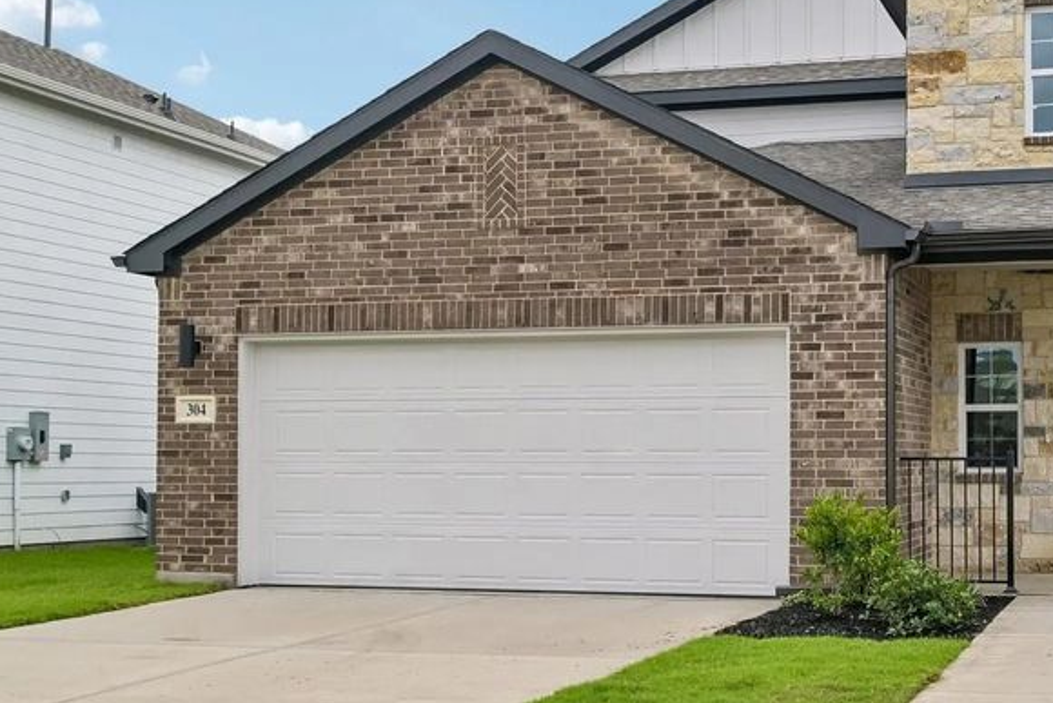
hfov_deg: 36.8
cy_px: 337
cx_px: 755
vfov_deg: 25.5
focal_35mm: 53
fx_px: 1551
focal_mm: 30
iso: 400
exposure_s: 1/640
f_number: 8
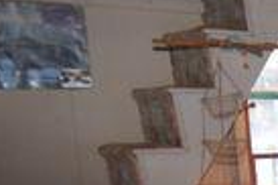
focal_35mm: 105
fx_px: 810
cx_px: 607
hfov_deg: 14.7
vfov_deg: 12.5
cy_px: 263
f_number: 4.5
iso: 800
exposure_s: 1/80
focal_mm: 12
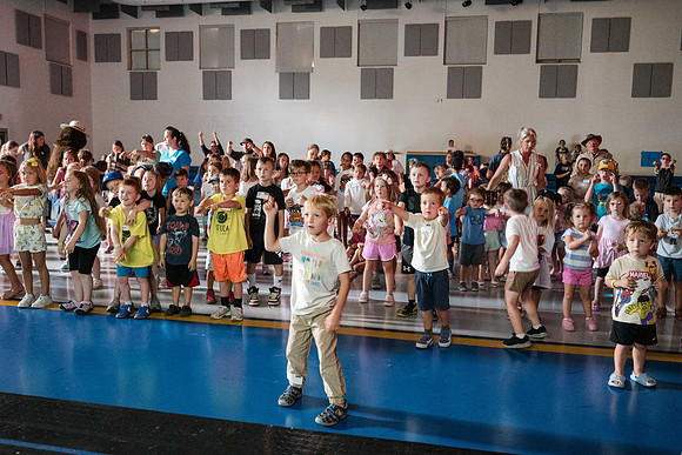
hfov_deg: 63.0
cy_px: 225
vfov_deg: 44.5
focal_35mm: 29
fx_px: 556
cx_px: 341
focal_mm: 27
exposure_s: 1/60
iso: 16000
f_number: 4
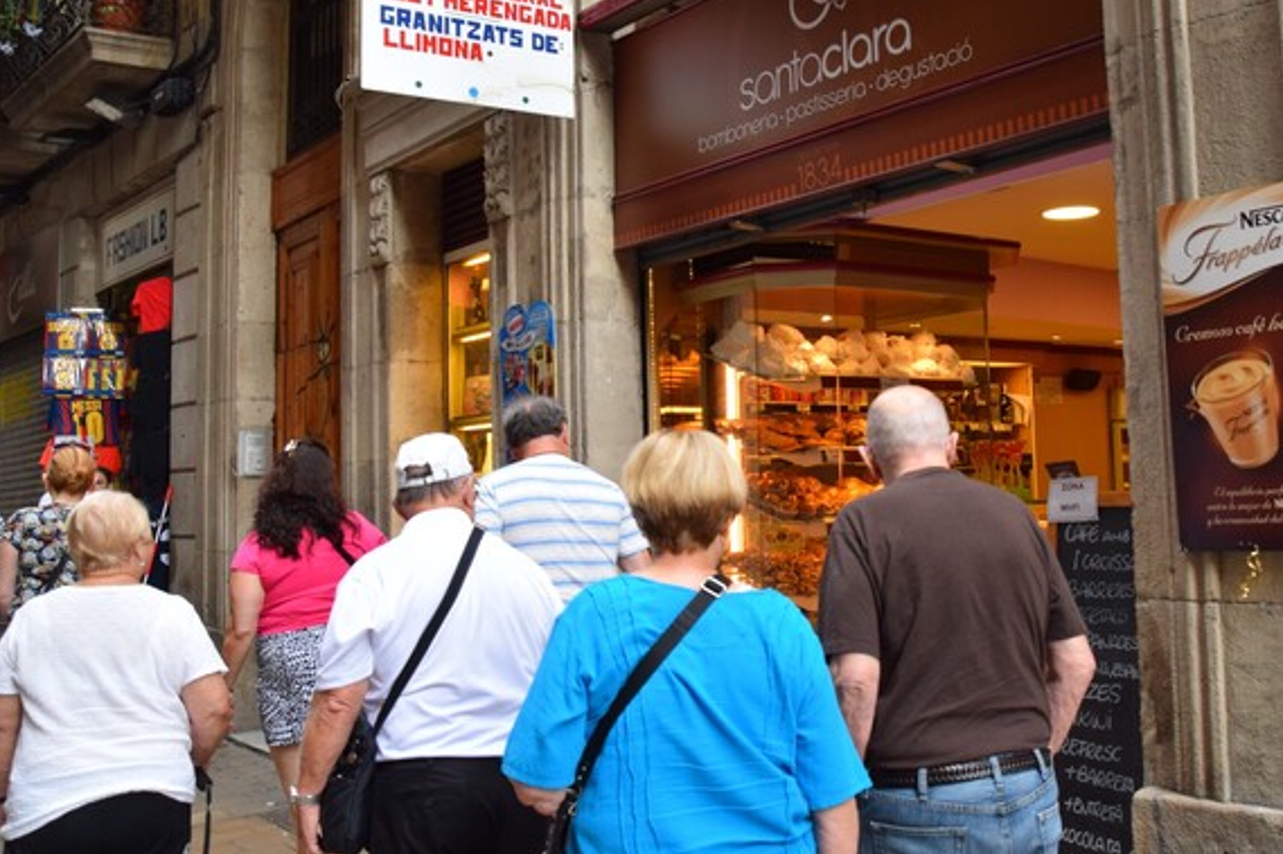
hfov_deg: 50.1
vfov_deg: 34.9
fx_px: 1354
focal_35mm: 38
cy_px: 338
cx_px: 817
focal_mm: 18
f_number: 5.6
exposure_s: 1/125
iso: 640
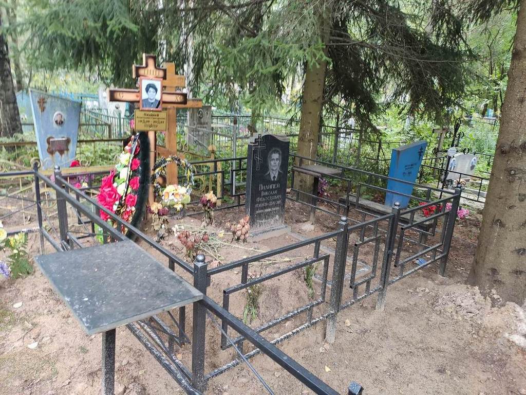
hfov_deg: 67.3
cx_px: 263
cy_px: 198
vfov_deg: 53.1
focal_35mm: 26
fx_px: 395
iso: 224
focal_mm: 4.77
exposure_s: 1/50
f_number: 1.75
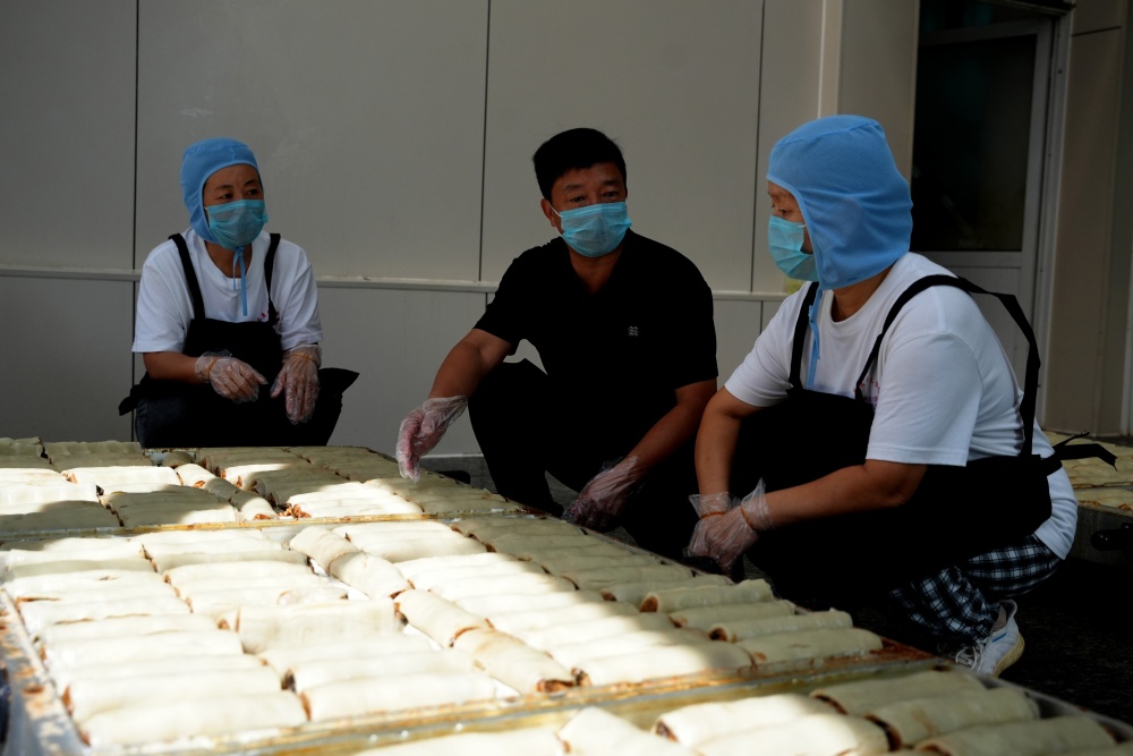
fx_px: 1174
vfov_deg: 35.7
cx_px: 566
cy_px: 378
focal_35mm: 37
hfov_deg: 51.5
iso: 1000
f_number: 4
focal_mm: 37.3
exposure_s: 1/160
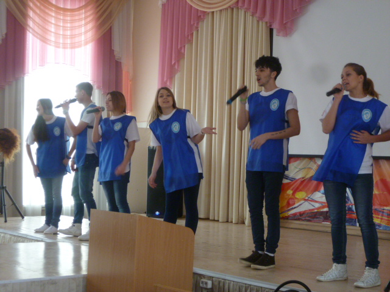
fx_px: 710
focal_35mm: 63
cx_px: 195
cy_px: 146
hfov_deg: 30.7
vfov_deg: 23.3
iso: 400
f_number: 4.2
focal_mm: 11.2
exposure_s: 1/50
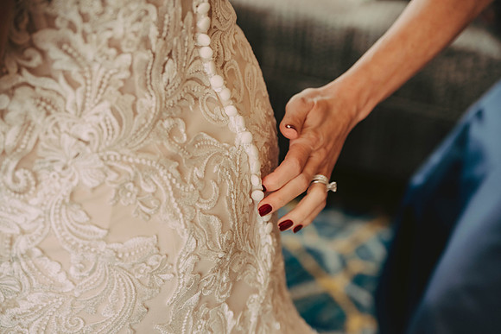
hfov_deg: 27.0
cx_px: 250
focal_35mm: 75
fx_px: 1044
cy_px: 167
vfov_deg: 18.2
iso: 800
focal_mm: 75
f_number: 3.5
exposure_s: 1/100
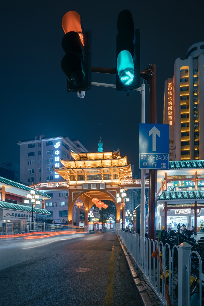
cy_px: 153
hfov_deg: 73.7
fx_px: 136
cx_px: 102
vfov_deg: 96.7
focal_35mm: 16
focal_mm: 16
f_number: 8
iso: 100
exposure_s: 2
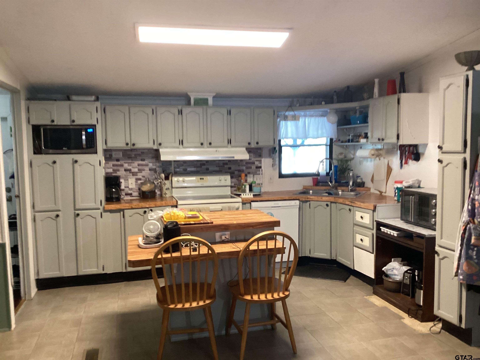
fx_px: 430
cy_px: 180
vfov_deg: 45.4
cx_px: 240
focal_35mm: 31
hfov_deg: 58.4
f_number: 2.4
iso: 250
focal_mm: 3.3
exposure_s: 1/40
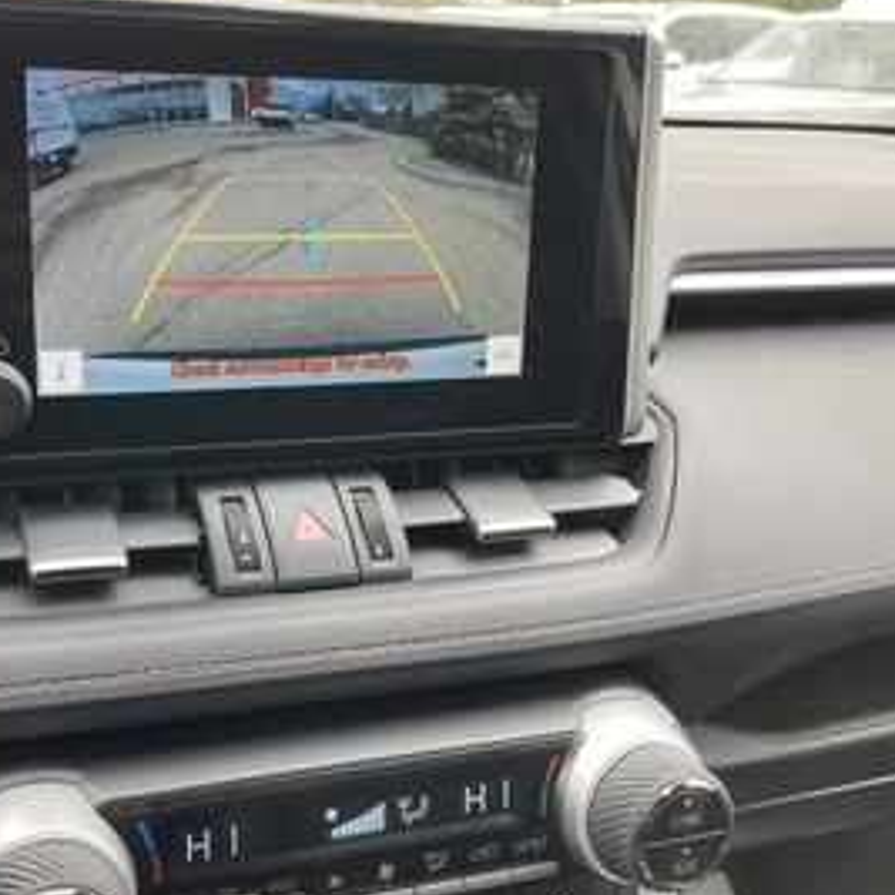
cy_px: 478
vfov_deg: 42.8
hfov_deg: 41.7
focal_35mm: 39
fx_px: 1141
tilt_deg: -20.2
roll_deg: -3.8
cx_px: 231
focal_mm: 3.99
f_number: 1.8
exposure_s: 1/109
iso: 40
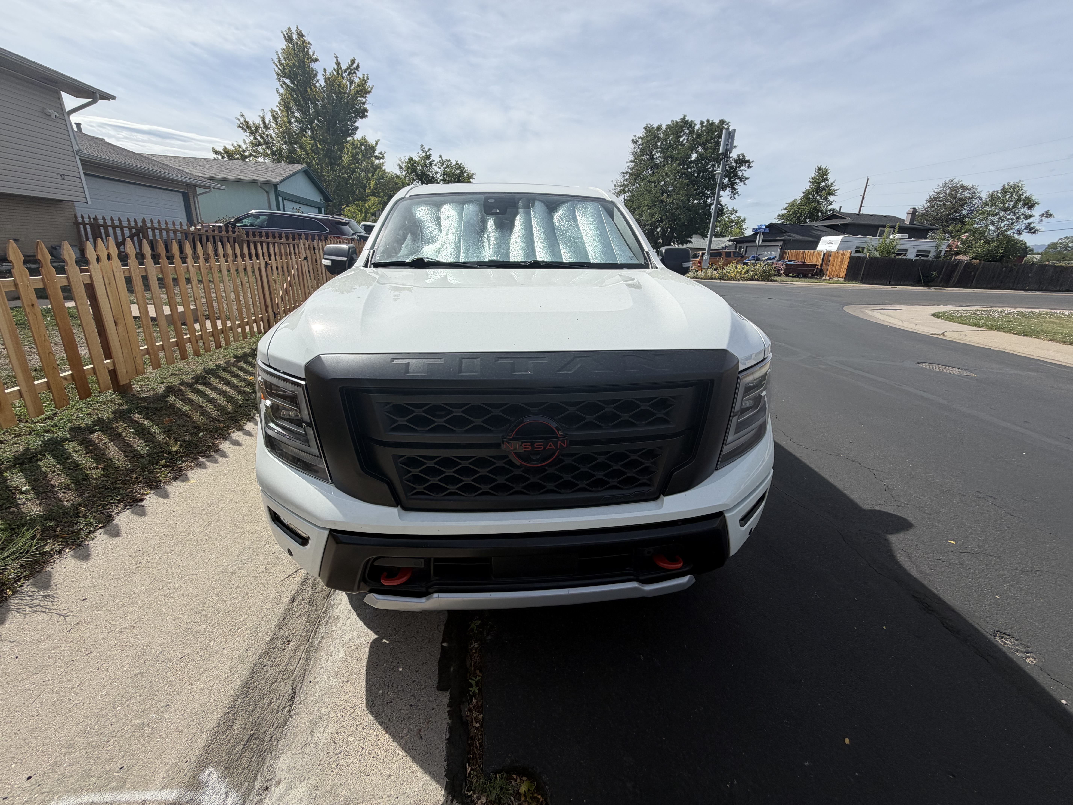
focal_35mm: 14
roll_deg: -1.7
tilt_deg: -17.8
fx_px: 434
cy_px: 402
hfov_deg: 102.1
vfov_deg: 85.7
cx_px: 536
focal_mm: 2.22
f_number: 2.2
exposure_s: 1/1145
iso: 25
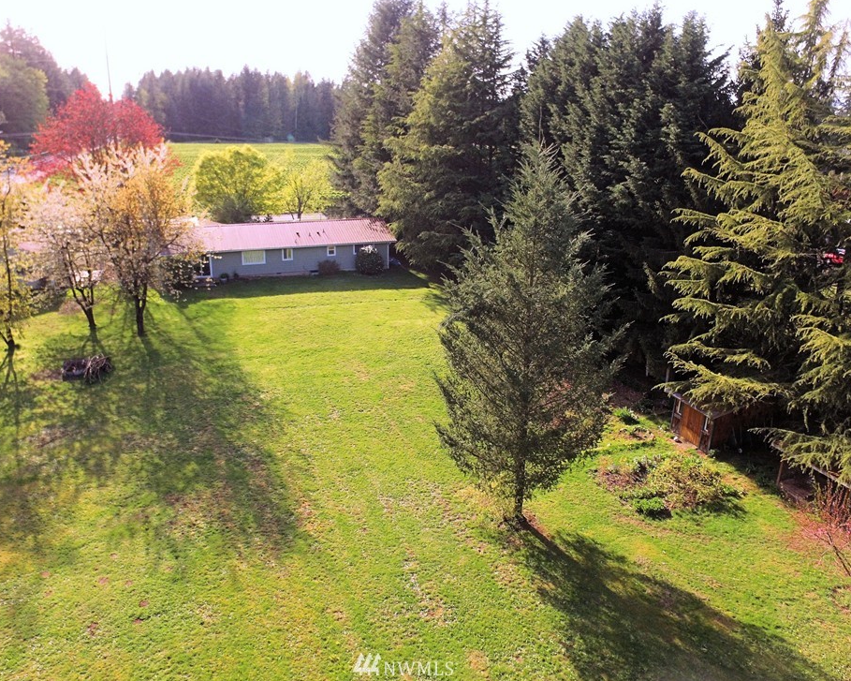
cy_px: 340
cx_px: 405
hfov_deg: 75.0
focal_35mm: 22
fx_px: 554
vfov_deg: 63.1
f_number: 2.8
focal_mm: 3.61
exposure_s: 1/298
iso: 100
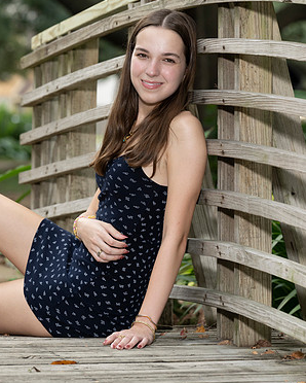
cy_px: 159
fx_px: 2568
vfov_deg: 8.5
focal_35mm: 227
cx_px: 153
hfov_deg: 6.8
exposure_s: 1/200
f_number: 8
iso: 1000
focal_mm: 200
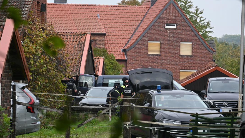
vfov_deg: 6.6
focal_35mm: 184
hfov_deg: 11.7
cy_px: 59
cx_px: 127
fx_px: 1193
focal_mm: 105
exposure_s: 1/250
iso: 200
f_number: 6
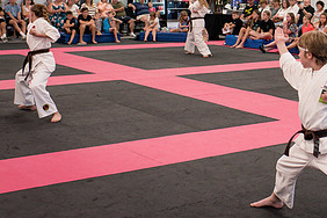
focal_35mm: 73
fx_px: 663
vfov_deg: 18.3
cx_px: 310
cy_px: 6
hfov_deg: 26.5
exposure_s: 1/200
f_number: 5
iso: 1250
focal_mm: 35
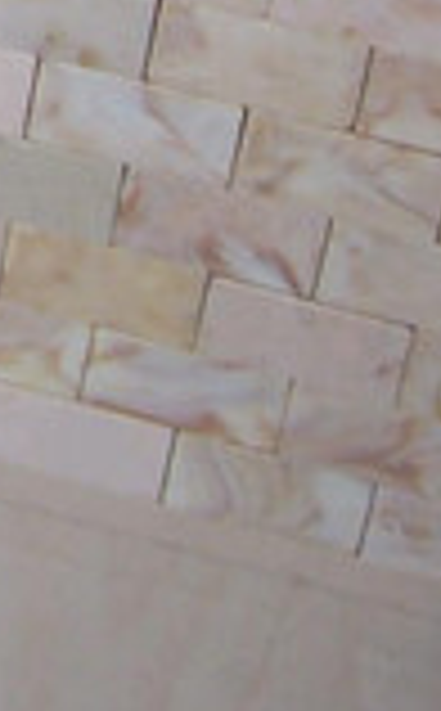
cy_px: -760
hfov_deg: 6.7
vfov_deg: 10.5
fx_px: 3538
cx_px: -693
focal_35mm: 183
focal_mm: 5.6
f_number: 2.7
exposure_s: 1/60
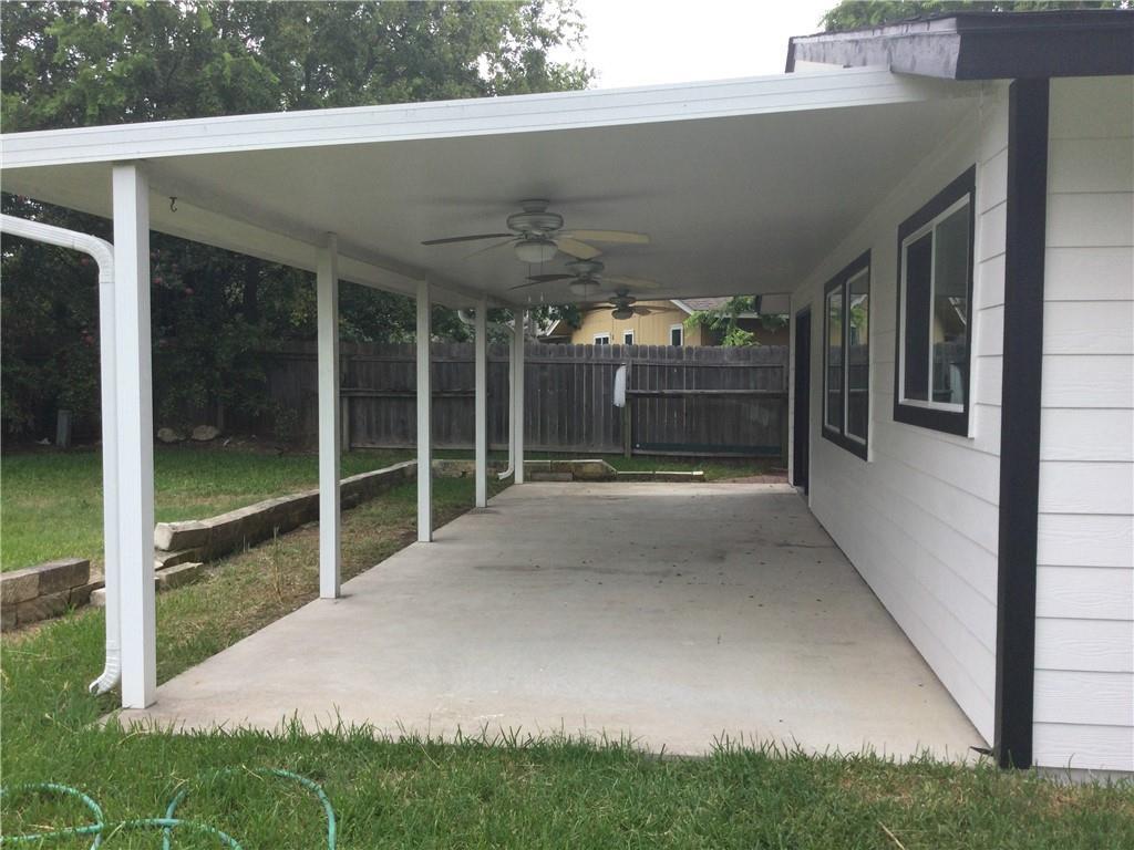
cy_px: 425
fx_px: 1016
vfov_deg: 45.4
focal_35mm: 31
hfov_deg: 58.4
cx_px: 567
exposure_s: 1/762
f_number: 2.4
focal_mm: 3.3
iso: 25
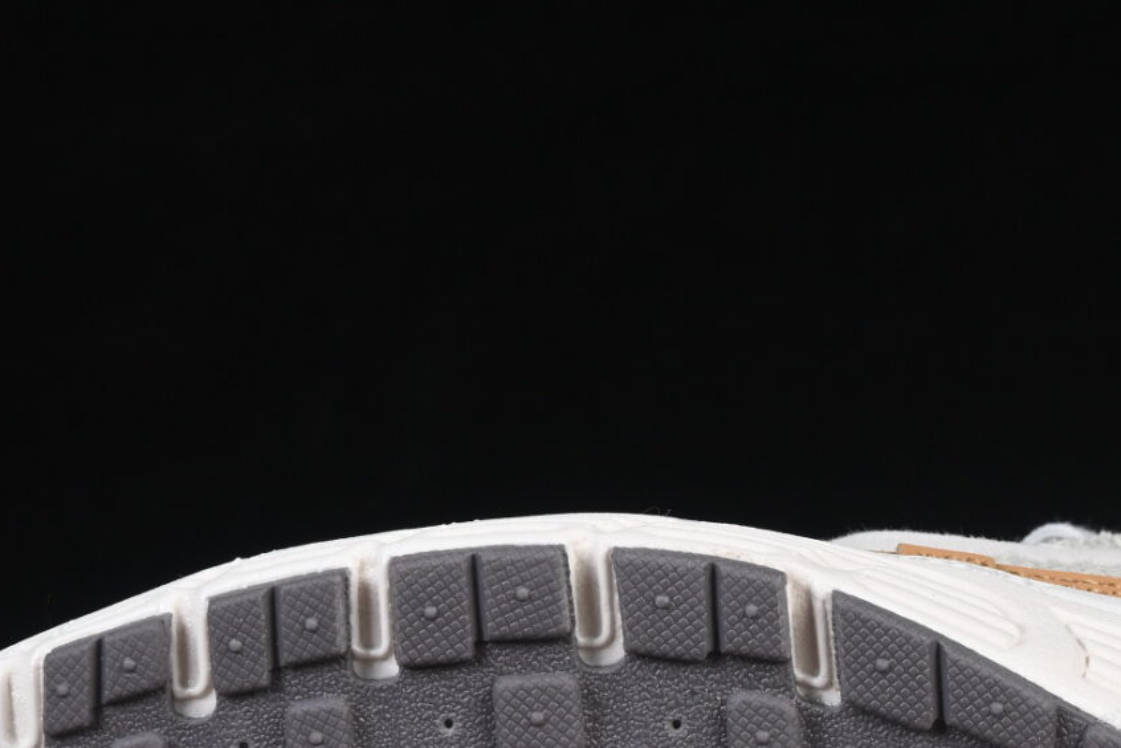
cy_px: 759
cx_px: 1023
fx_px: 7068
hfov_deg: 9.0
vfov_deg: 6.0
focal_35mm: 227
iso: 160
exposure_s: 1/80
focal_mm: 50
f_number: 8
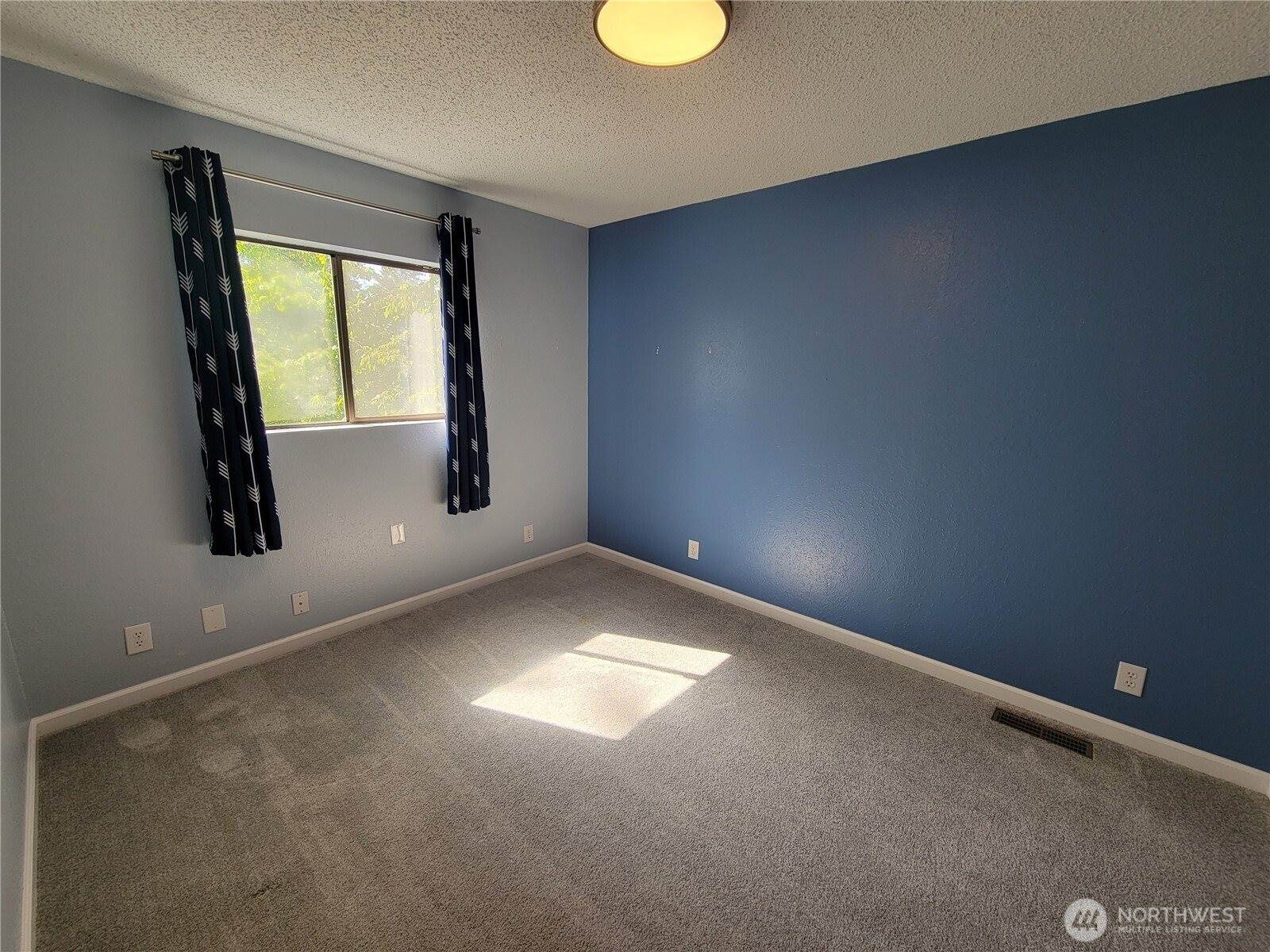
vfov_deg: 89.9
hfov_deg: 106.2
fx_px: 477
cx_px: 635
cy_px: 476
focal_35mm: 13
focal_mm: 2.2
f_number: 2.2
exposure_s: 1/120
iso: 80
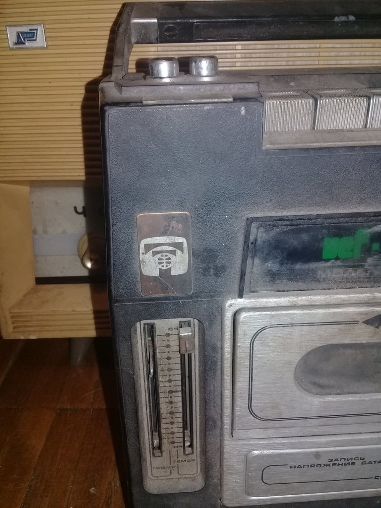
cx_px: 190
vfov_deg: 58.4
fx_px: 455
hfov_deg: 45.4
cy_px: 254
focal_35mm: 31
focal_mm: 3.3
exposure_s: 1/100
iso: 125
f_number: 2.2
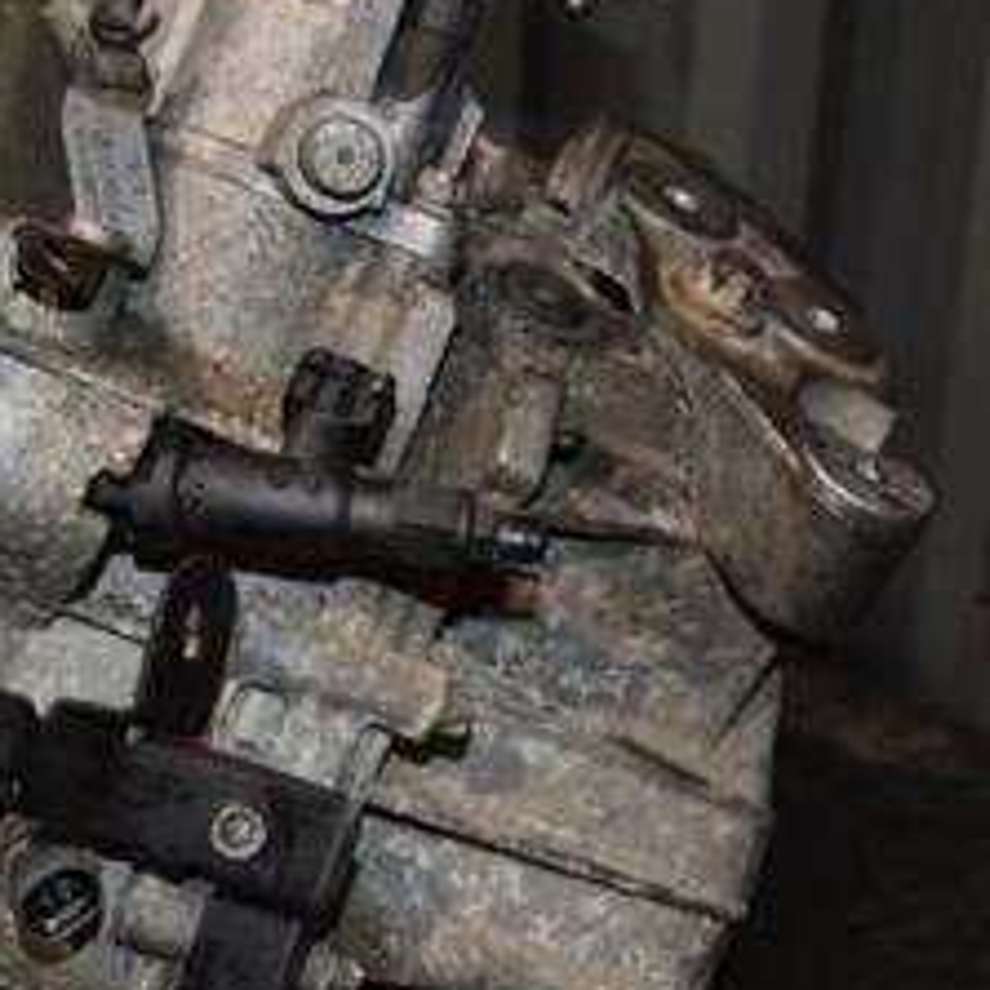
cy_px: 626
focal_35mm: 89
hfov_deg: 19.2
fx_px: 2880
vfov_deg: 19.5
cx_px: 120
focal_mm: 26
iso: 800
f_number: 5
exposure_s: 1/60
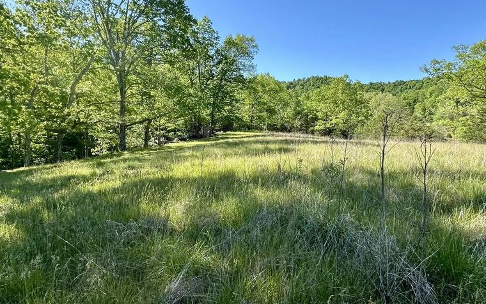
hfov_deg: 84.7
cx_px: 273
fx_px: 265
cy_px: 131
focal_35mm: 20
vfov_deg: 59.4
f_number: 2.2
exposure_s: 1/744
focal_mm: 2.22
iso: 40
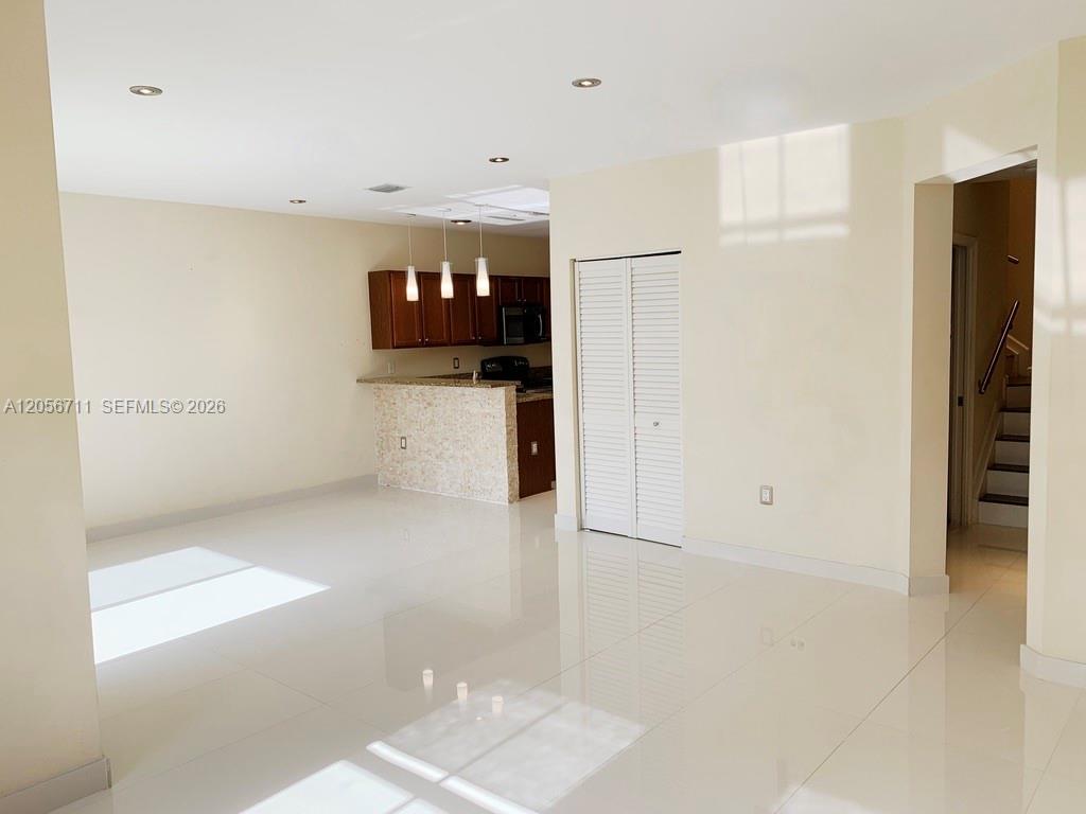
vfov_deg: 53.1
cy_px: 407
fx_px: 816
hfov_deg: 67.3
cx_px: 543
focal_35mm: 26
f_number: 1.8
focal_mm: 4.25
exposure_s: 1/229
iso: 25
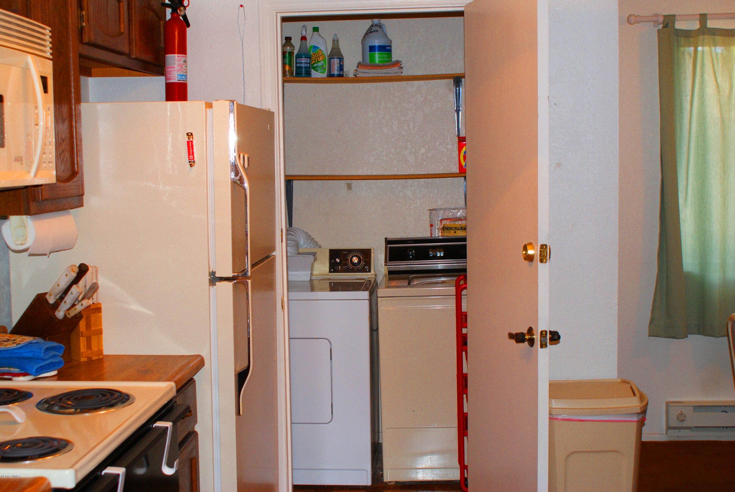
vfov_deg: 29.9
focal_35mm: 45
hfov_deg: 43.6
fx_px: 920
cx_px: 368
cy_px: 246
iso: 400
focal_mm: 30
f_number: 5
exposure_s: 1/60
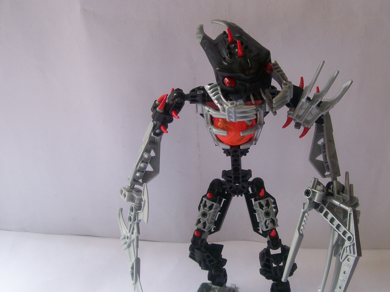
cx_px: 224
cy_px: 160
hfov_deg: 43.7
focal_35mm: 43
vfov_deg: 33.6
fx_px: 484
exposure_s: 1/72.2
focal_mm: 6
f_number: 2.7
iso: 80
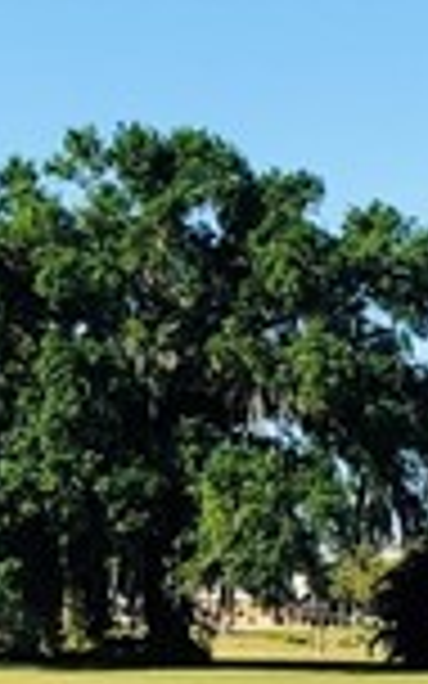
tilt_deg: +0.7
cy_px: 518
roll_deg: -0.4
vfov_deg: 10.5
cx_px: -149
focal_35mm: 200
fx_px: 3733
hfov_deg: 6.5
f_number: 1.8
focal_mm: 3.99
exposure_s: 1/1412
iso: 20
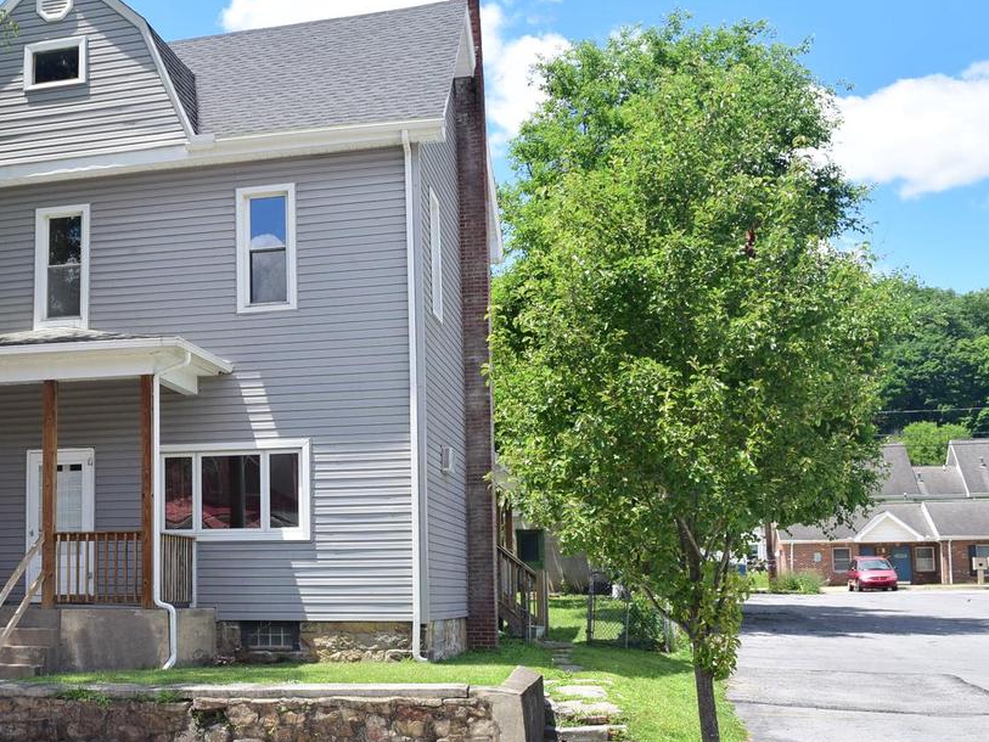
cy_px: 445
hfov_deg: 39.1
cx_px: 154
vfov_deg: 31.4
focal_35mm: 46
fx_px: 1314
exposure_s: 1/400
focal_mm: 18
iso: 250
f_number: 10
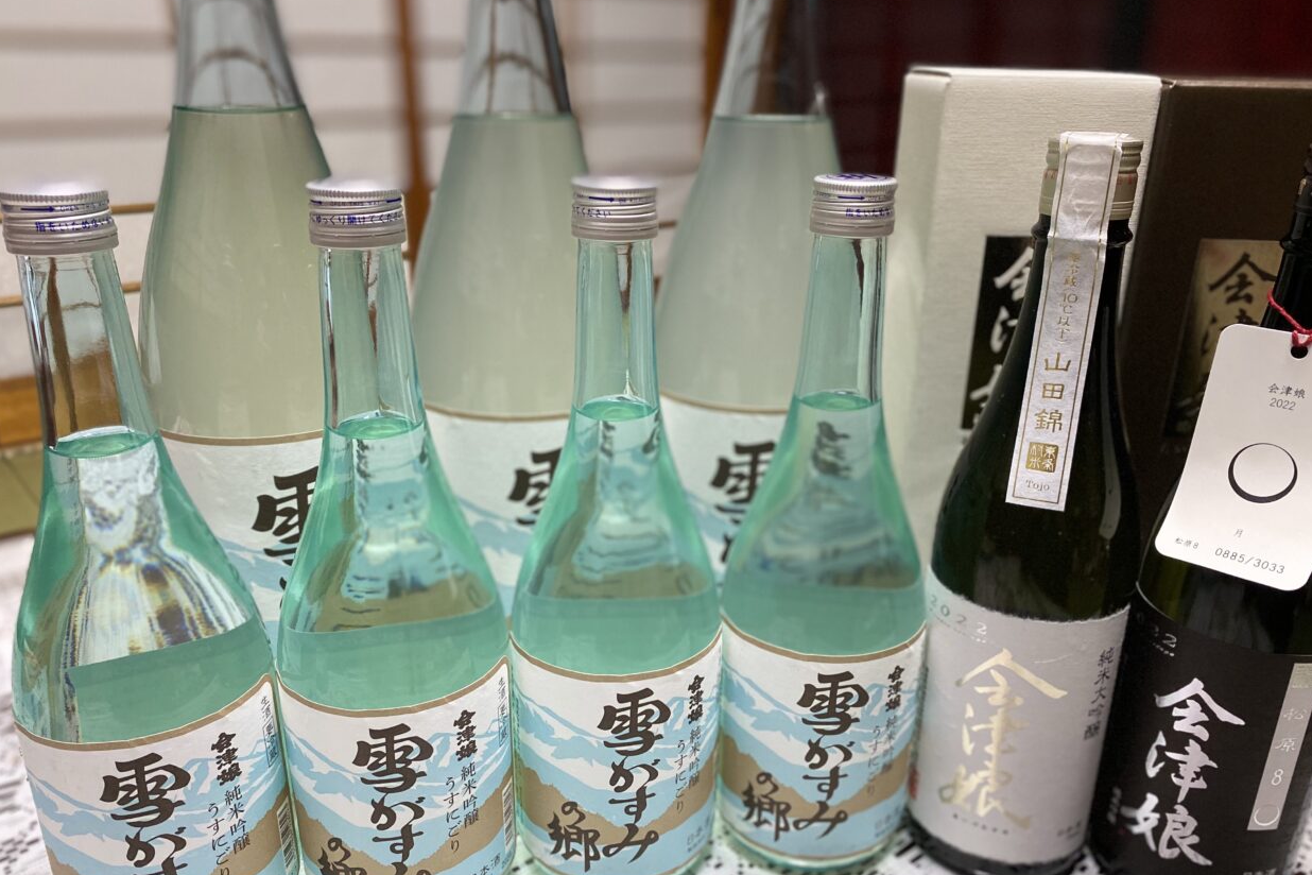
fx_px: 1020
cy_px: 477
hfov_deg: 65.5
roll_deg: -1.1
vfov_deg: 46.3
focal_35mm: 28
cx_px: 673
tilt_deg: -21.5
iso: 320
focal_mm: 4.25
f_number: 1.8
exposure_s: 1/50
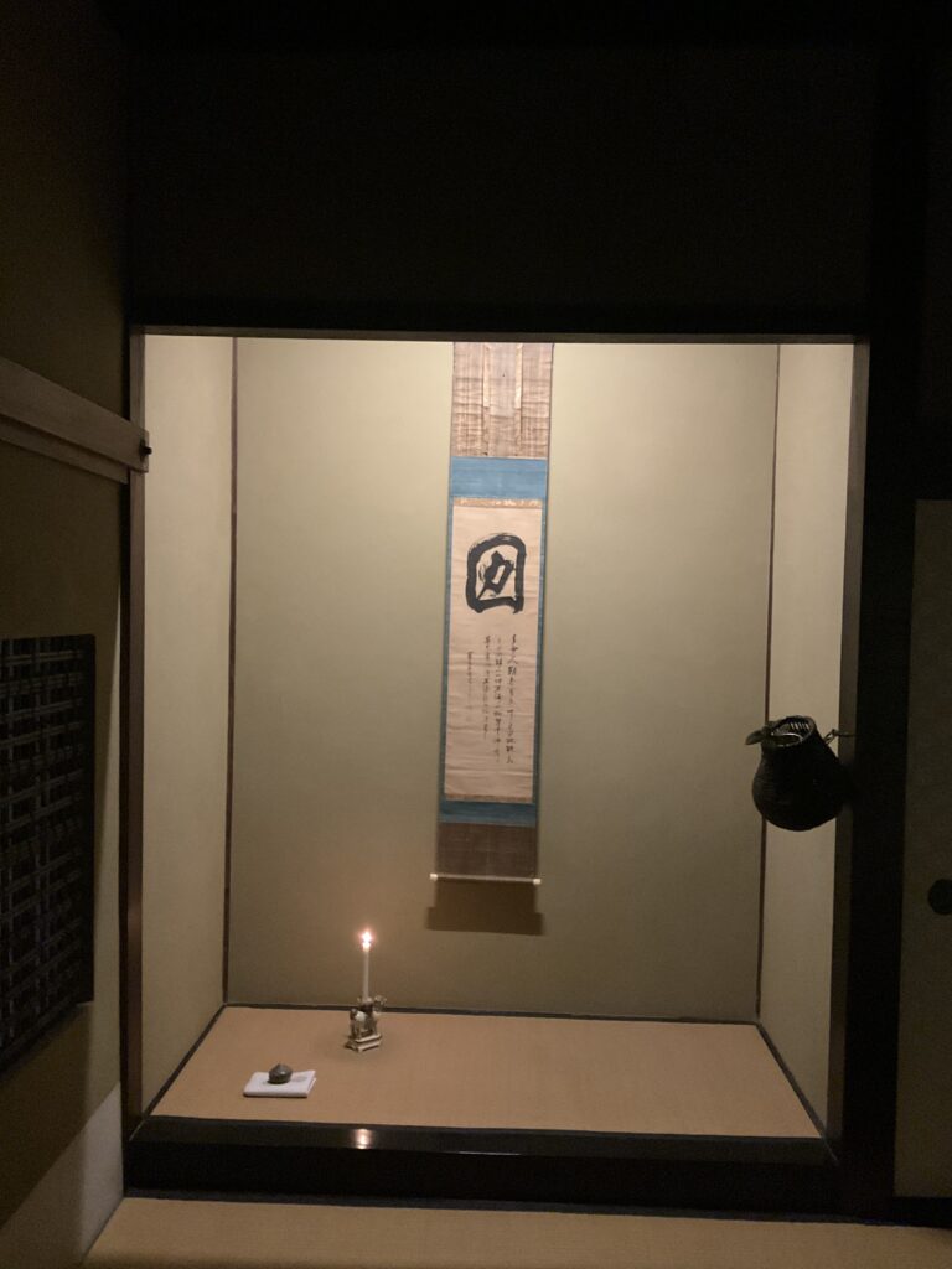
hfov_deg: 48.2
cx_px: 476
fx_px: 1063
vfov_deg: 61.7
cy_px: 634
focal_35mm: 29
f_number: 1.8
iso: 500
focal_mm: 3
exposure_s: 1/25
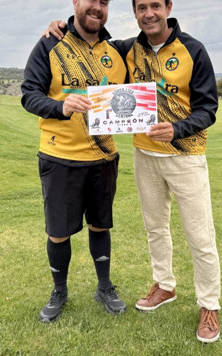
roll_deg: +1.5
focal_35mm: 38
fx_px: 368
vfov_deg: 51.3
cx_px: 133
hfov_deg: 33.4
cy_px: 144
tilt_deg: -9.2
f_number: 1.78
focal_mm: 6.76
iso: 80
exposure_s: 1/575
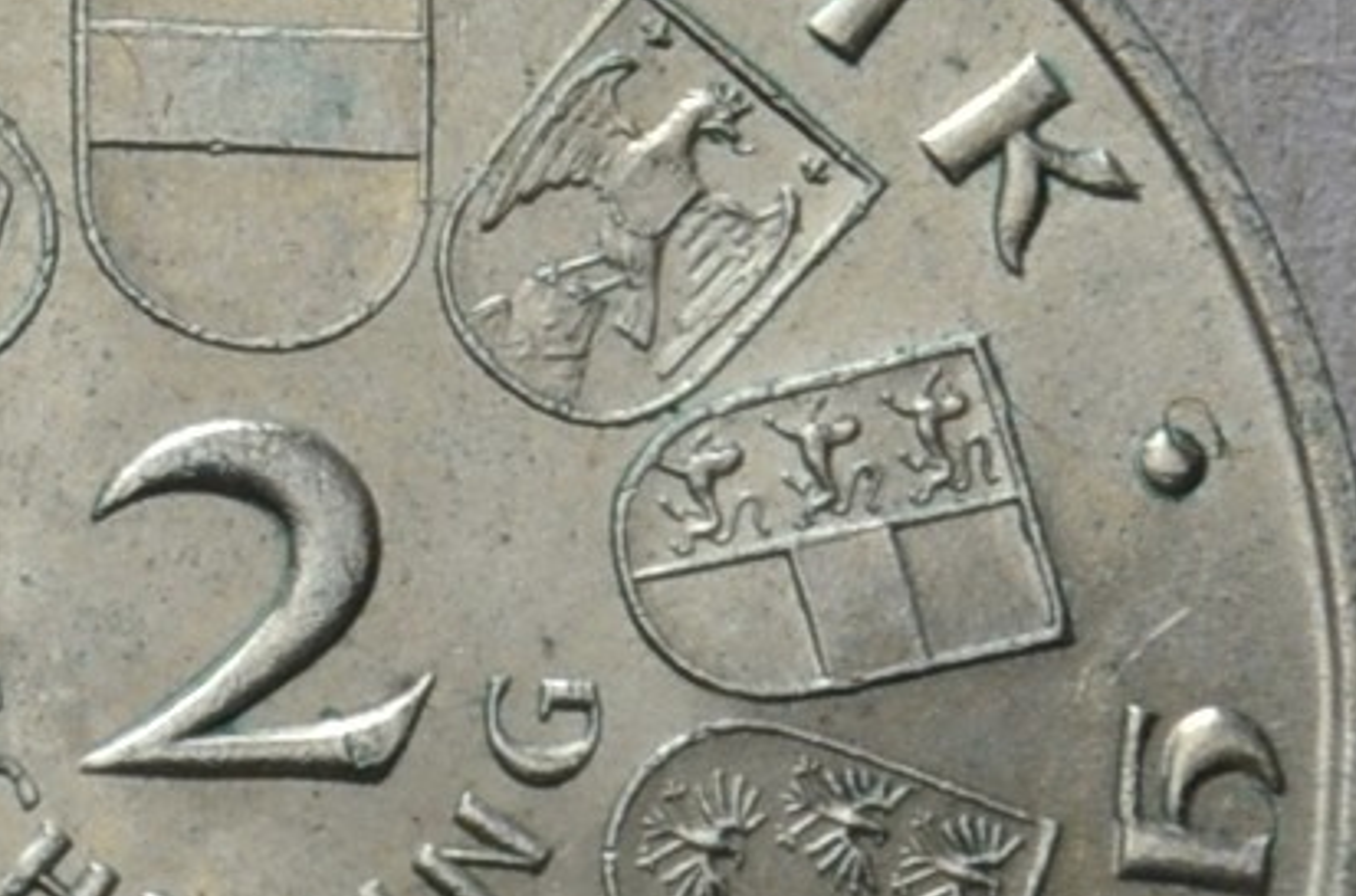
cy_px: -364
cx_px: -2426
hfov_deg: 5.0
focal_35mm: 394
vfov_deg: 3.5
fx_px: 14801
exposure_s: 1/250
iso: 400
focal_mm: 44
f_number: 14
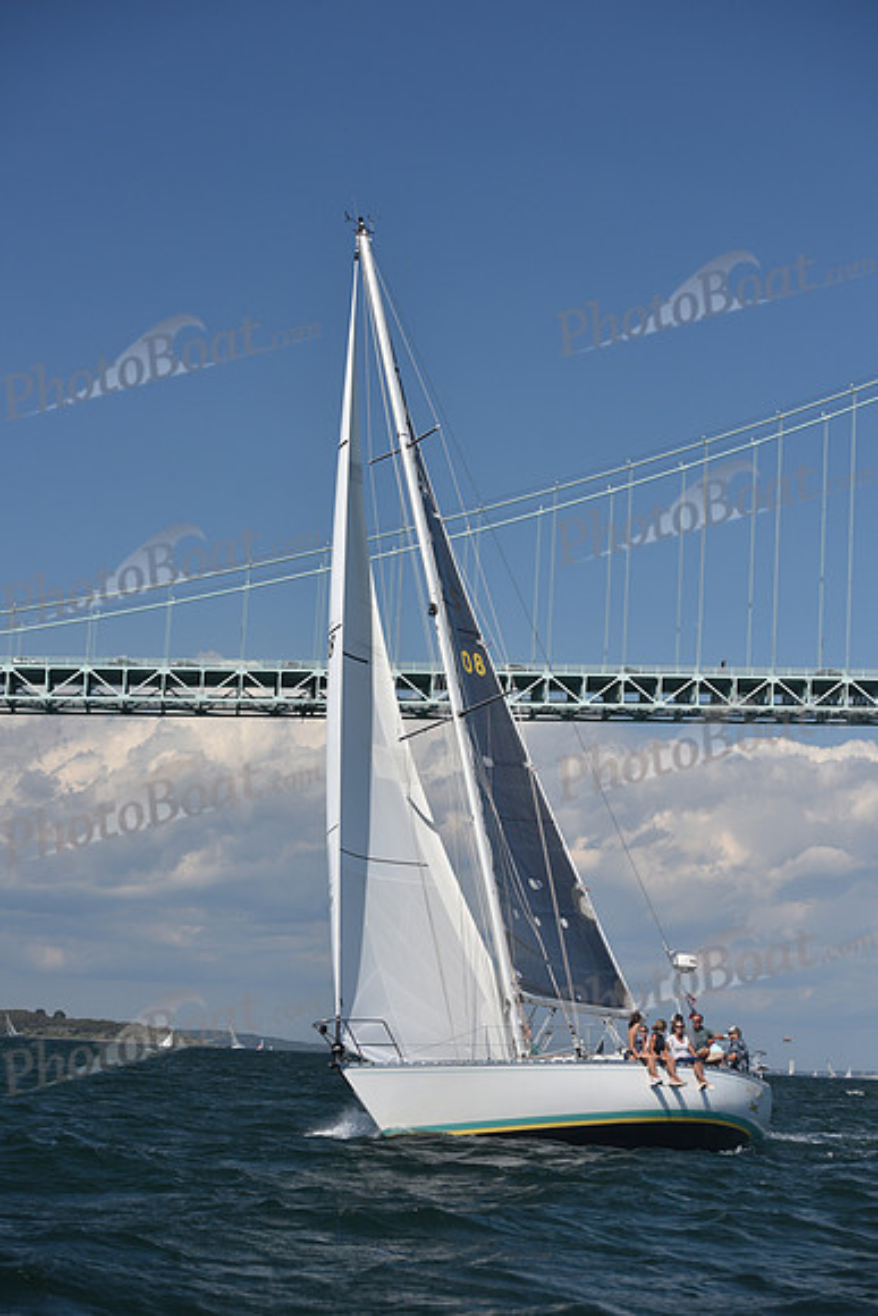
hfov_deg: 18.2
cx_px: 439
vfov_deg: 27.0
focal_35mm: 75
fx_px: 2742
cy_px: 658
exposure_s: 1/1250
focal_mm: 75
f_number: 5.6
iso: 250
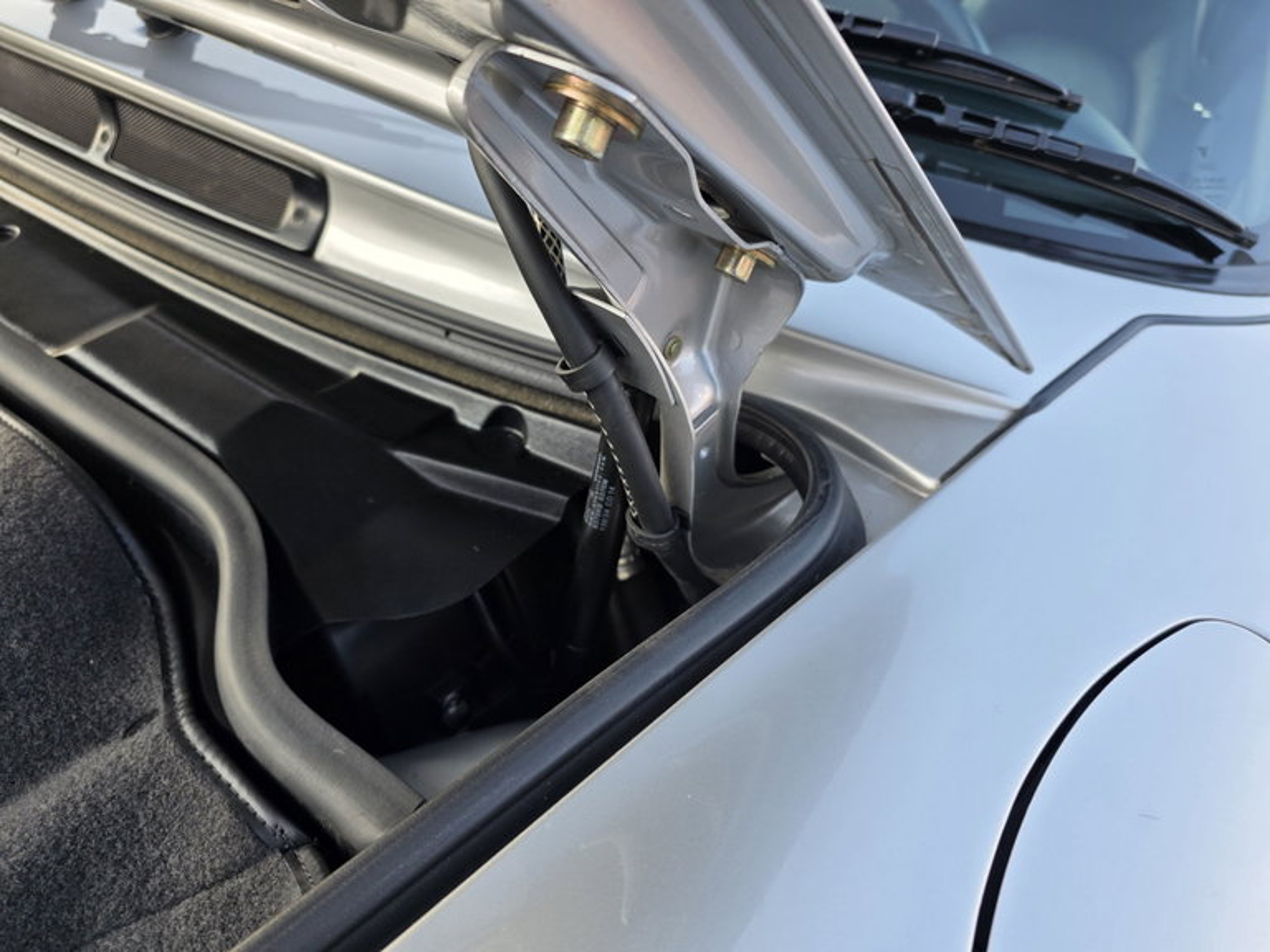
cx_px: 635
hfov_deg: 73.9
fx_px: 844
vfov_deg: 58.9
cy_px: 476
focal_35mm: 23
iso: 32
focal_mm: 6.3
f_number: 1.7
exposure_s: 1/180
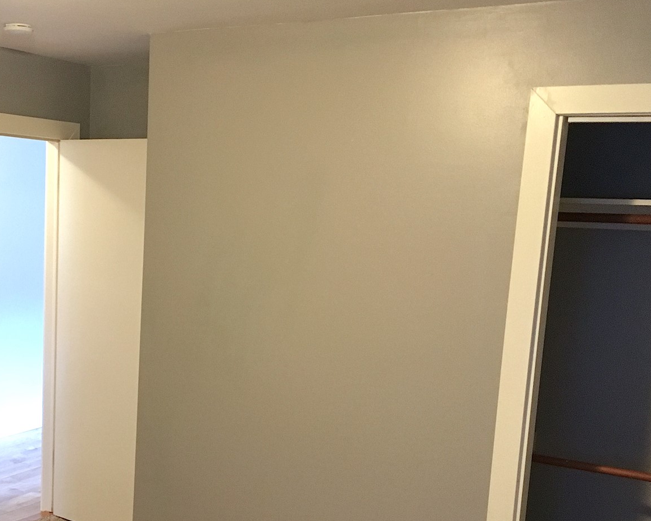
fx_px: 964
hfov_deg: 36.4
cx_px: 154
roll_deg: -1.7
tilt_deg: -10.2
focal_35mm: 50
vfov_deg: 30.0
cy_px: 353
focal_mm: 4.15
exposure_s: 1/24
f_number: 2.2
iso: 200
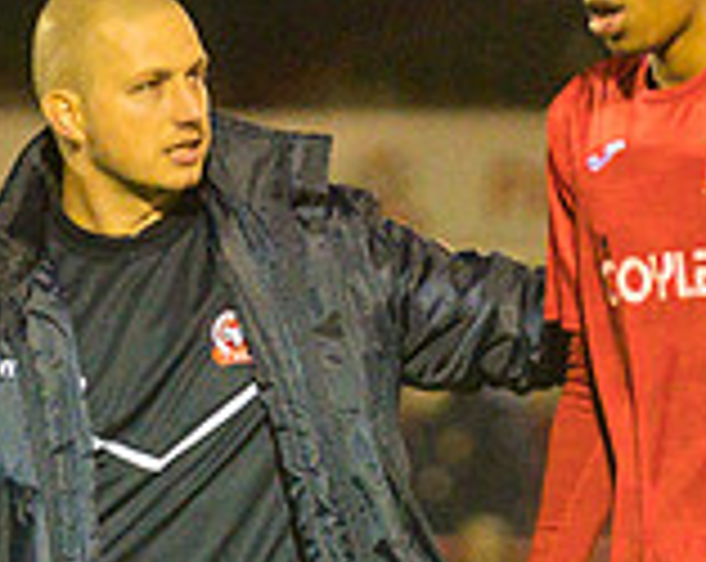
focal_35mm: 1034
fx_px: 21565
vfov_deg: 1.5
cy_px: 791
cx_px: 230
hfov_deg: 1.9
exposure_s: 1/500
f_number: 2.8
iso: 5000
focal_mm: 170
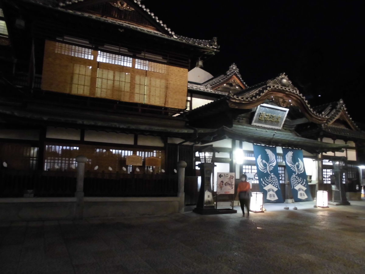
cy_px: 137
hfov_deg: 67.3
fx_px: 274
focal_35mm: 26
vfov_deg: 53.1
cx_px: 182
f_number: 3.5
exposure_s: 1/2
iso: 400
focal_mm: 4.6
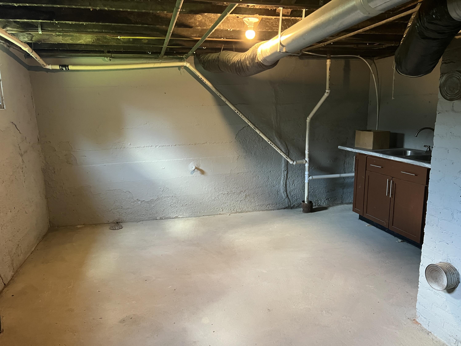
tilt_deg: -10.2
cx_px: 230
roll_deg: +0.6
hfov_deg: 67.3
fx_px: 346
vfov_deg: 53.1
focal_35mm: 26
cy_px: 173
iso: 400
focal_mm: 5.7
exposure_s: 1/60
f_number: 1.5
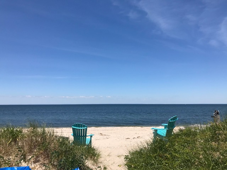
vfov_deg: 49.7
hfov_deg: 63.4
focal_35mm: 28
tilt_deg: +6.5
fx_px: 184
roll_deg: +0.3
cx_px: 114
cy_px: 85
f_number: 1.8
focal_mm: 3.99
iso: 20
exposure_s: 1/4000
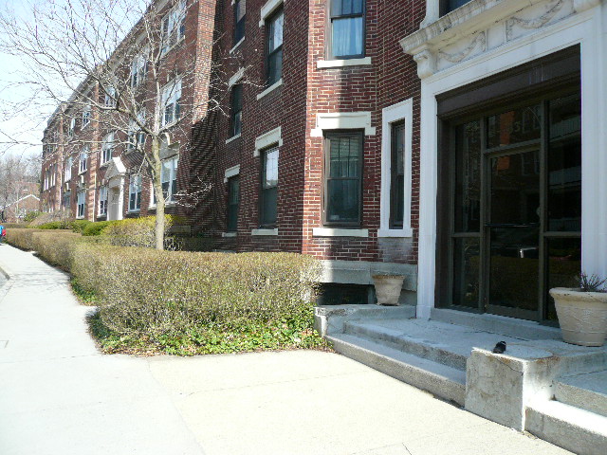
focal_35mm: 28
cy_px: 228
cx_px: 304
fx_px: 491
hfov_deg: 63.4
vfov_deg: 49.7
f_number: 2.8
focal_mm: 4.6
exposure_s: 1/640
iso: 100
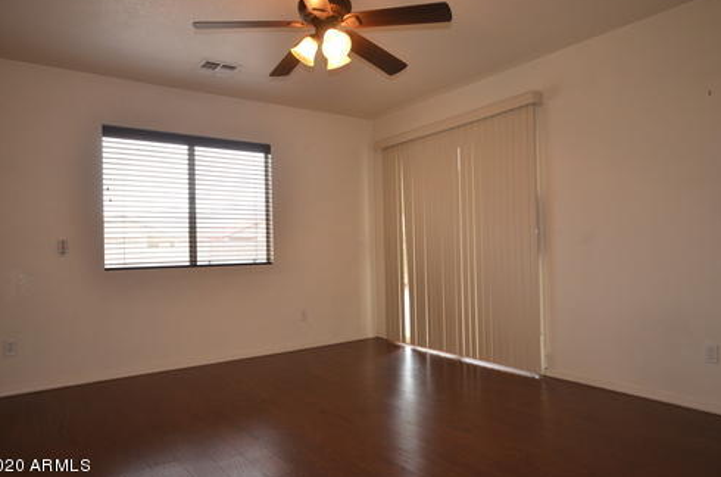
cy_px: 239
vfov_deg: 53.8
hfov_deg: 75.0
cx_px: 352
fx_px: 470
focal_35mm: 24
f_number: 5
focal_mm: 15
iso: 640
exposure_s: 1/60
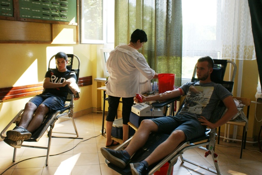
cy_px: 88
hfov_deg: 57.2
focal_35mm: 33
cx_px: 131
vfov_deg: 40.0
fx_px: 240
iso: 400
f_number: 5.6
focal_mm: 22
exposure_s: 1/80
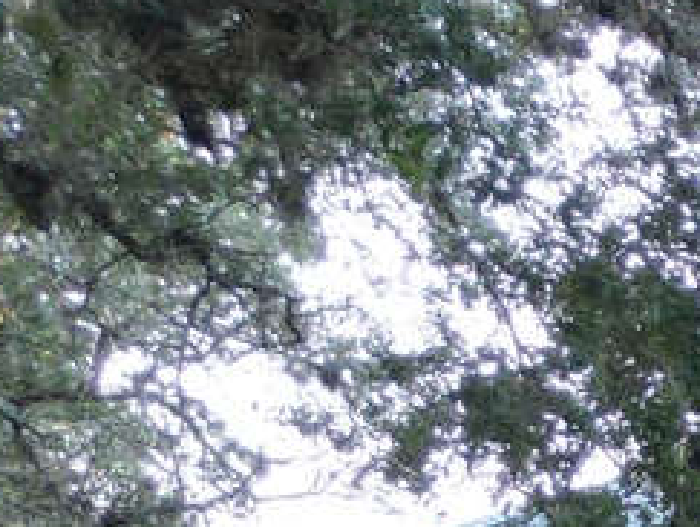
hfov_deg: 11.6
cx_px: 1639
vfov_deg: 9.5
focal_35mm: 142
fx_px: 2876
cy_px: 1172
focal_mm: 6.72
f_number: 1.7
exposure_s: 1/160
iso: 150
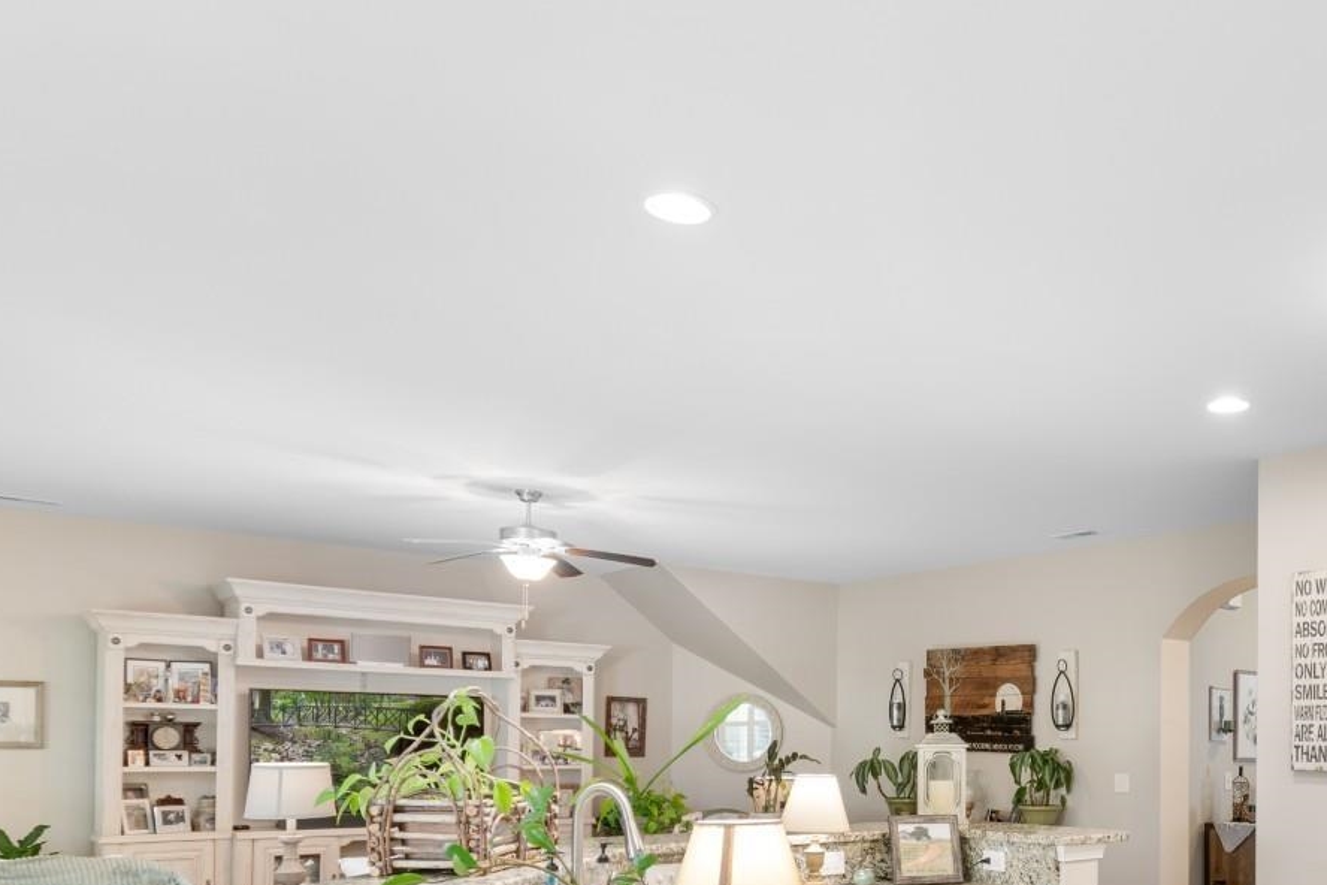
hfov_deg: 56.5
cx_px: 1034
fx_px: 1143
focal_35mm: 31
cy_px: 734
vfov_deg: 40.2
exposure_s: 1/3
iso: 100
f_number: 4.8
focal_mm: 11.5
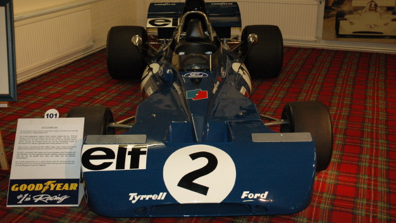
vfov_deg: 25.7
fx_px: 489
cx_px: 199
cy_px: 102
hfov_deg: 44.1
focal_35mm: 47
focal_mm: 29
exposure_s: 1/60
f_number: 4
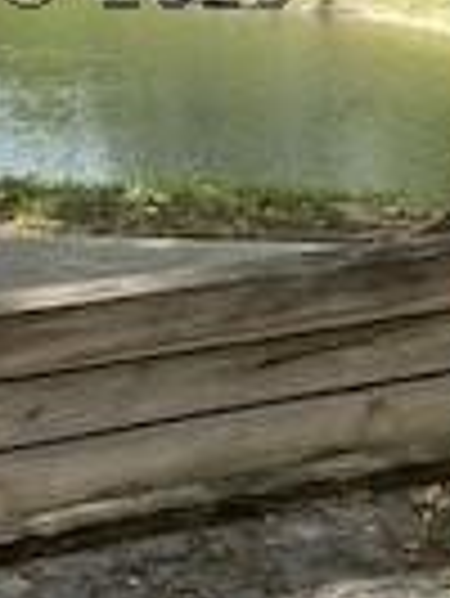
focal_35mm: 125
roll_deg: -1.1
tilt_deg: -2.9
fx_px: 2163
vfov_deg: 15.4
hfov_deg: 11.9
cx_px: 230
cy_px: -27
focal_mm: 4.25
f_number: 1.8
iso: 32
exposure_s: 1/965
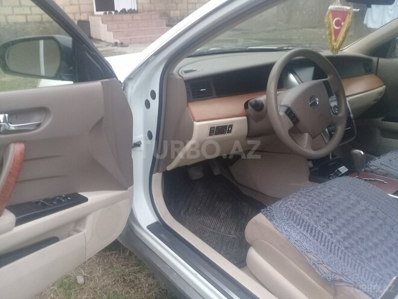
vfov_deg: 45.4
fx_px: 356
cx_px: 199
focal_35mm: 31
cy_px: 150
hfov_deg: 58.4
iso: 64
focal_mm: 3.3
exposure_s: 1/33
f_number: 2.2
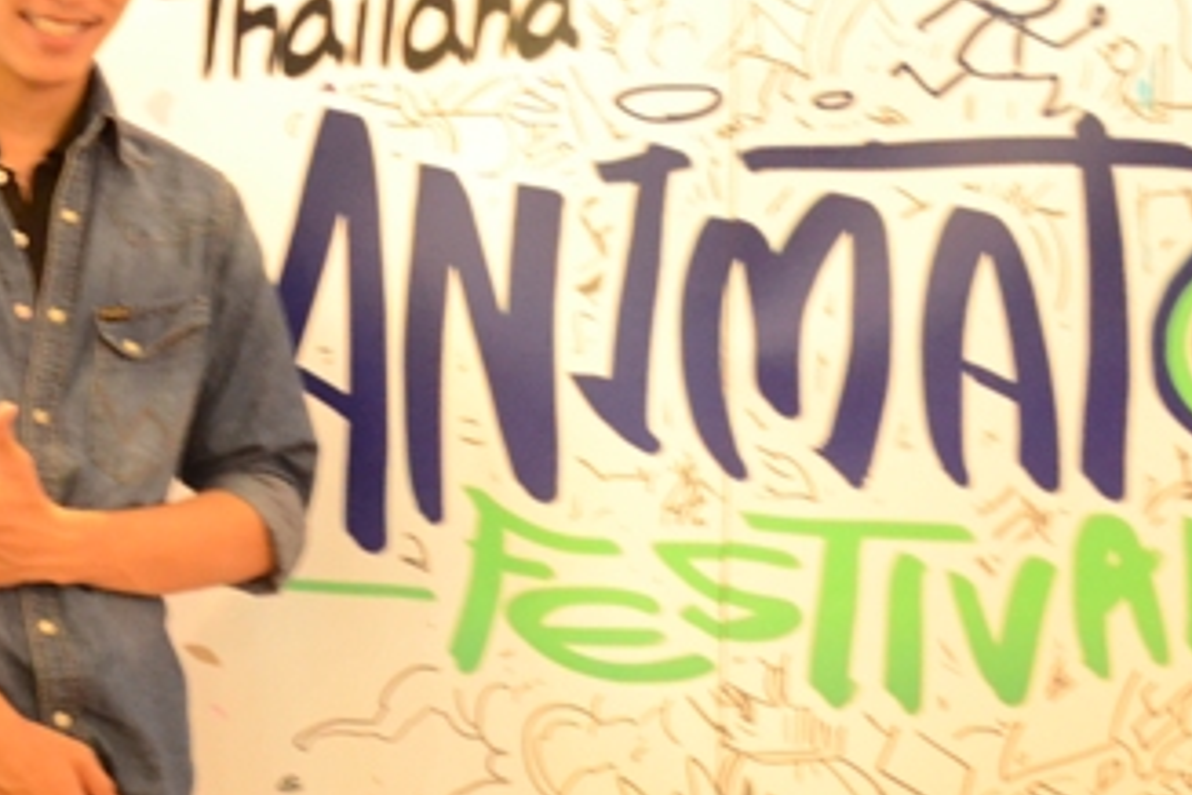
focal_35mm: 117
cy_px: 328
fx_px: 3874
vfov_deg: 11.7
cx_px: 215
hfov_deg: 17.3
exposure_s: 1/8
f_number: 5
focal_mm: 34
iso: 3200
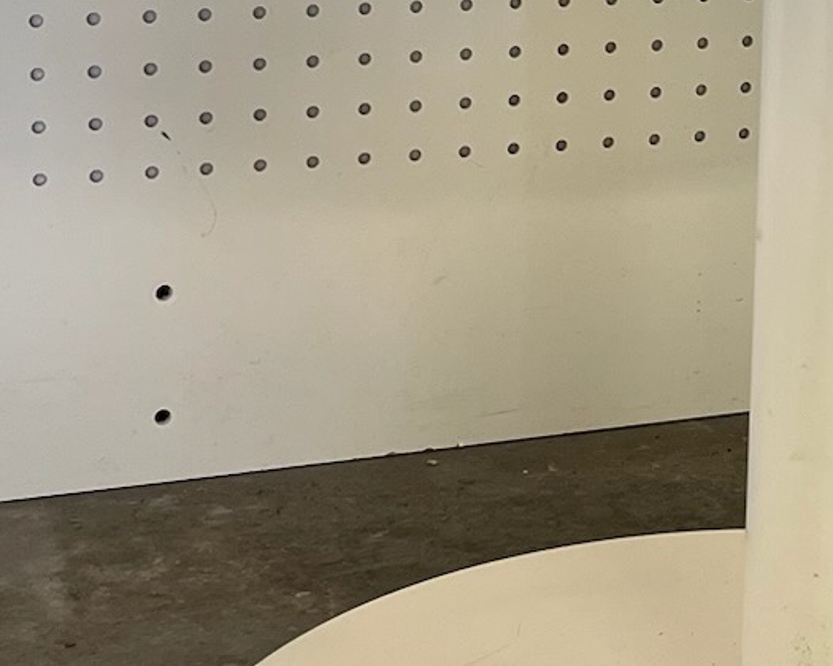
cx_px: 876
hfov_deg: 18.7
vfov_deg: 15.3
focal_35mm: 99
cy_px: 27
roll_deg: -2.3
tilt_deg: -11.5
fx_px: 2441
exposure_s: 1/100
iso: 125
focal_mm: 5.1
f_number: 1.6
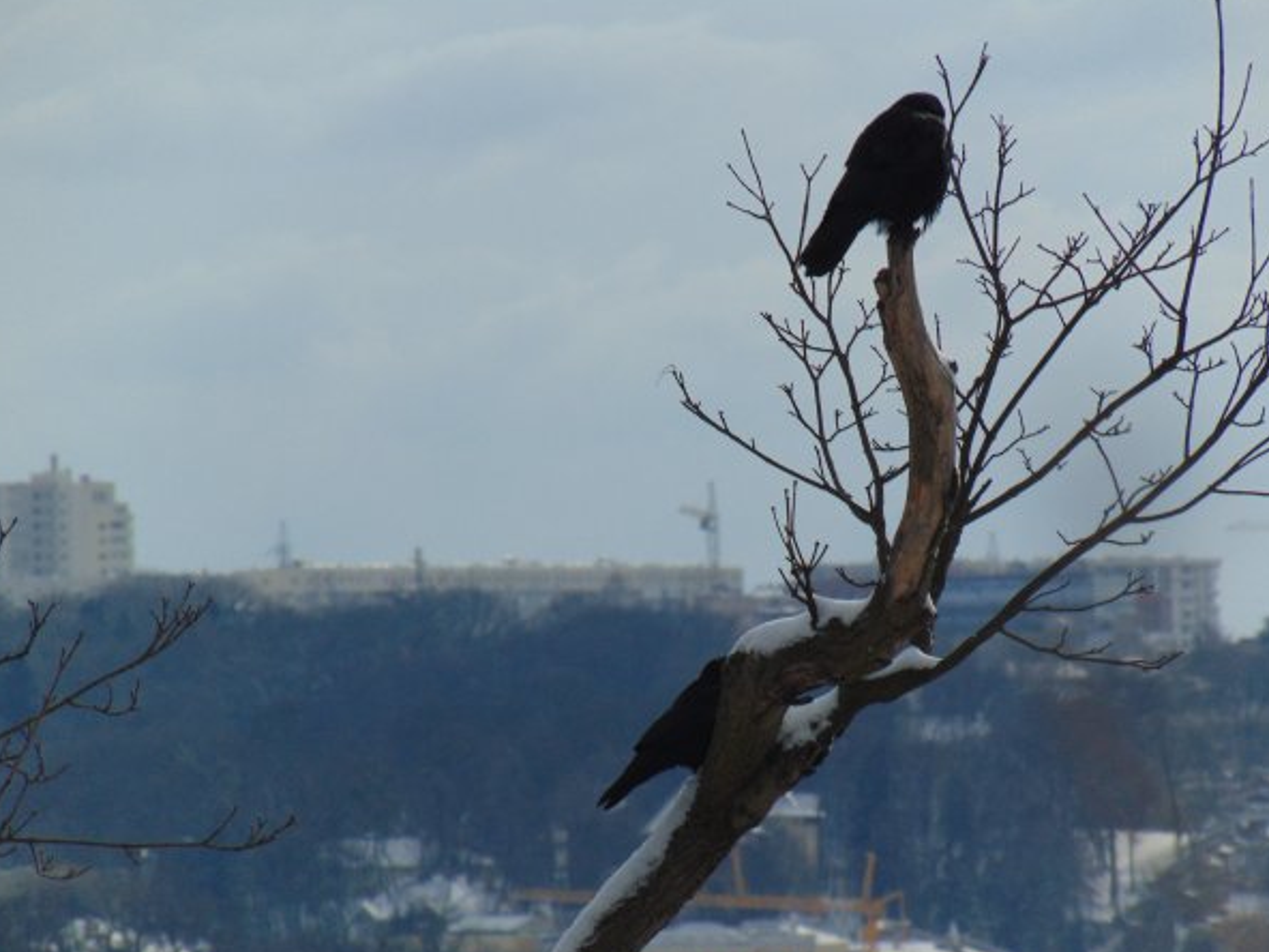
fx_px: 21812
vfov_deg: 2.5
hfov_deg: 3.3
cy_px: 477
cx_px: 632
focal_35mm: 595
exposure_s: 1/250
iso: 80
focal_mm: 103.2
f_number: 11.9
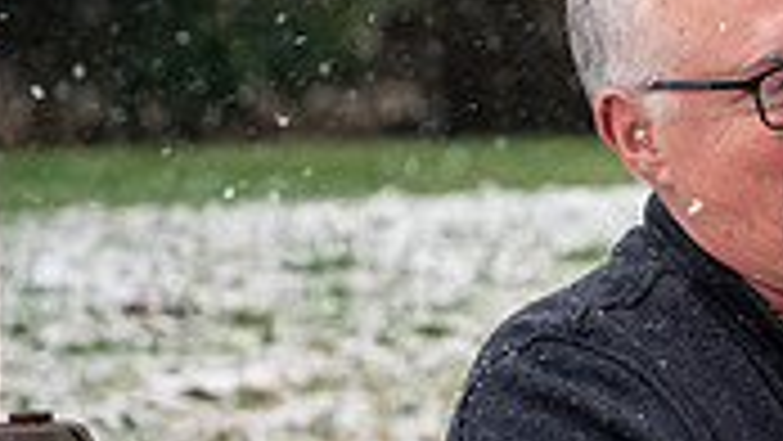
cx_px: 1107
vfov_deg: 4.1
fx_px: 6168
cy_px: 349
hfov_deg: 7.2
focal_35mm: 297
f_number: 4.5
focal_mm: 85
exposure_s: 1/320
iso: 320
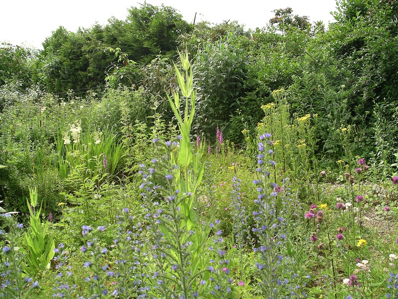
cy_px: 150
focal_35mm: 37
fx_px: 426
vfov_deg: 38.7
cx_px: 199
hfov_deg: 50.1
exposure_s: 1/250
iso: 64
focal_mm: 7.8
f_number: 4
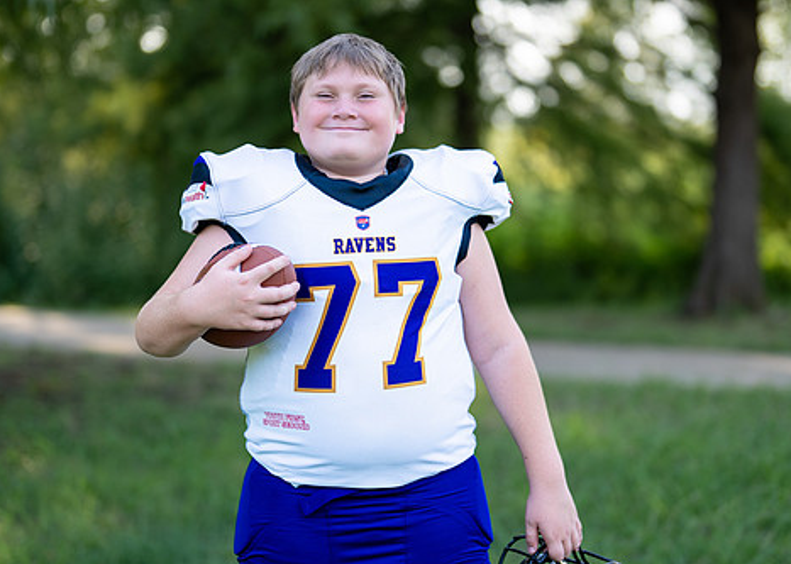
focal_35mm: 80
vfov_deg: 17.8
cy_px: 261
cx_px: 402
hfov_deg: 24.8
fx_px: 1796
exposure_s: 1/1250
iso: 100
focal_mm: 50
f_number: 1.2
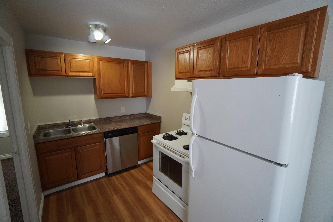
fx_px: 139
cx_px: 166
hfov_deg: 100.4
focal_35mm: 15
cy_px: 111
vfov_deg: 77.3
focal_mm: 10
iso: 1600
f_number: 4
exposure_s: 1/160
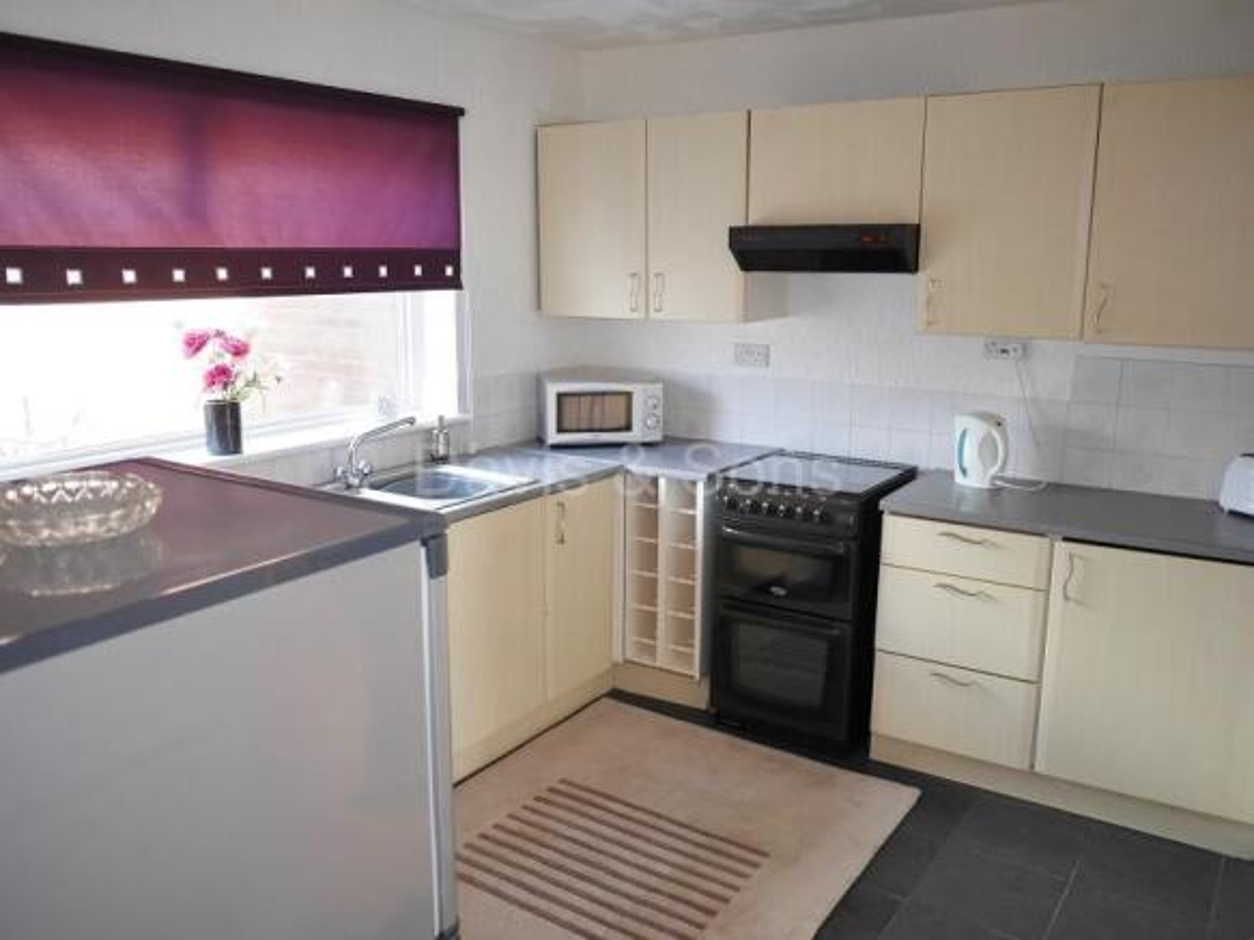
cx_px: 627
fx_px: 1014
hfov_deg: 63.5
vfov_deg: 49.7
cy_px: 470
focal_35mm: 28
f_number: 2.5
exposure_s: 1/80
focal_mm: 14
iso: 200
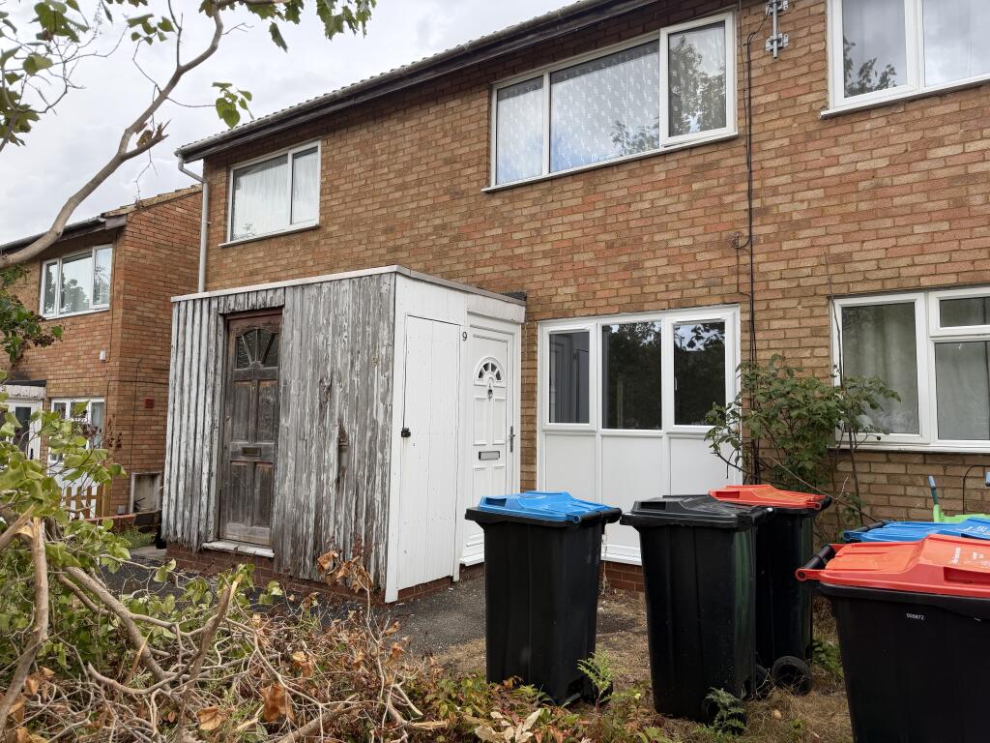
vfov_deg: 56.8
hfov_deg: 71.6
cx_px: 495
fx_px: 686
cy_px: 372
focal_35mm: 24
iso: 100
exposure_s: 1/1005
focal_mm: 6.76
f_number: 1.78
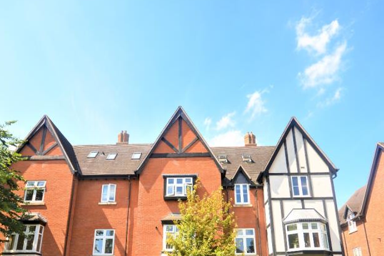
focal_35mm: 25
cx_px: 184
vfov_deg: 48.5
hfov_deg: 71.5
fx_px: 267
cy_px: 204
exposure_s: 1/200
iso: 100
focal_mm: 10
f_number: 5.6
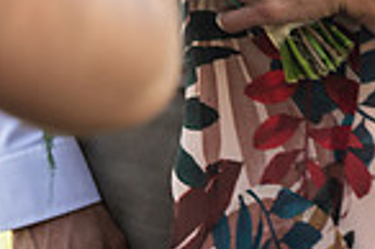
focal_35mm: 388
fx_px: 4037
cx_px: 537
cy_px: -128
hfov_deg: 5.3
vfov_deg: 3.5
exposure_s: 1/500
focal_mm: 98
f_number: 6.3
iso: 1250
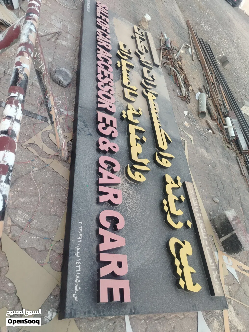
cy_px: 166
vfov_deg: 71.6
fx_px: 230
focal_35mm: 24
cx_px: 124
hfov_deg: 56.8
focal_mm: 5.25
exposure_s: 1/100
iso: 488
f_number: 1.75
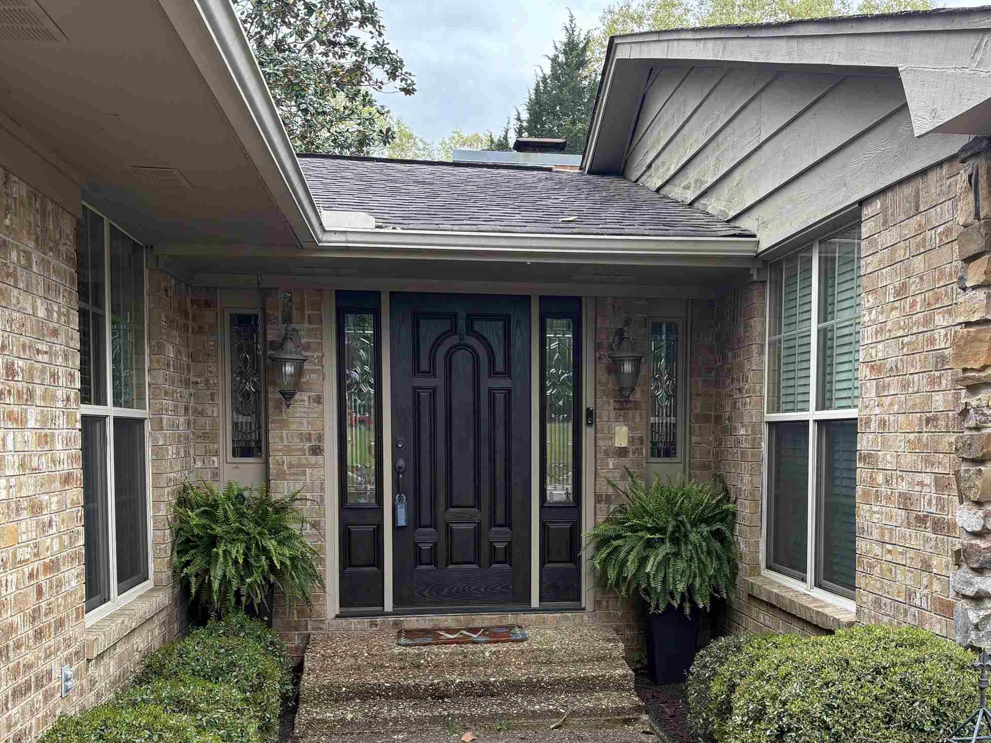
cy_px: 503
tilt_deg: -3.1
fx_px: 1174
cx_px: 593
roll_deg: +0.0
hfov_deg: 45.5
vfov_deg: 34.8
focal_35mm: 41
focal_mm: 5.96
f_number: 1.6
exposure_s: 1/357
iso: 64
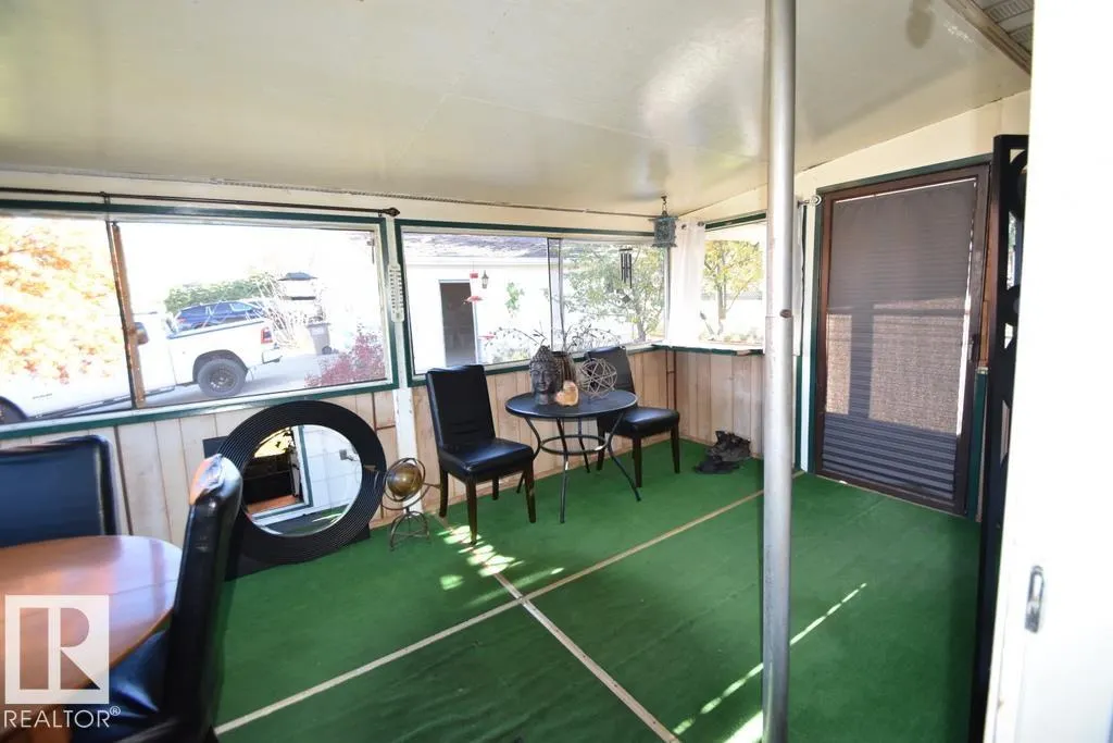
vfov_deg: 77.3
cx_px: 556
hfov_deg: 100.4
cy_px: 372
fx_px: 464
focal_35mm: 15
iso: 800
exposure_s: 1/125
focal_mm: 10
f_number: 5.6
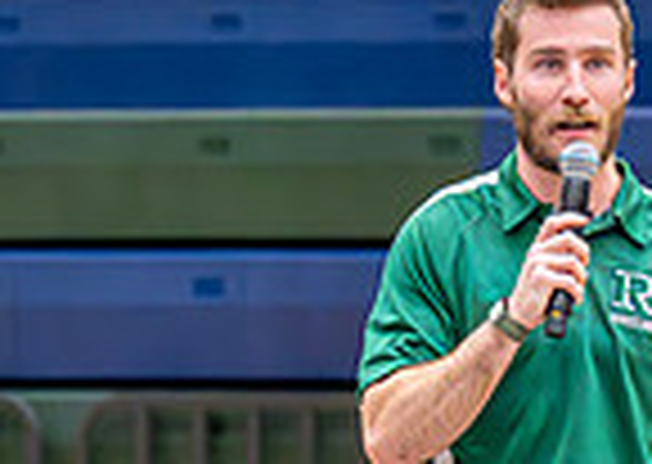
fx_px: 12217
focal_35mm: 661
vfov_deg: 2.2
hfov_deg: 3.1
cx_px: 399
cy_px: 543
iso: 6400
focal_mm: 136
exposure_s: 1/1000
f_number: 2.8
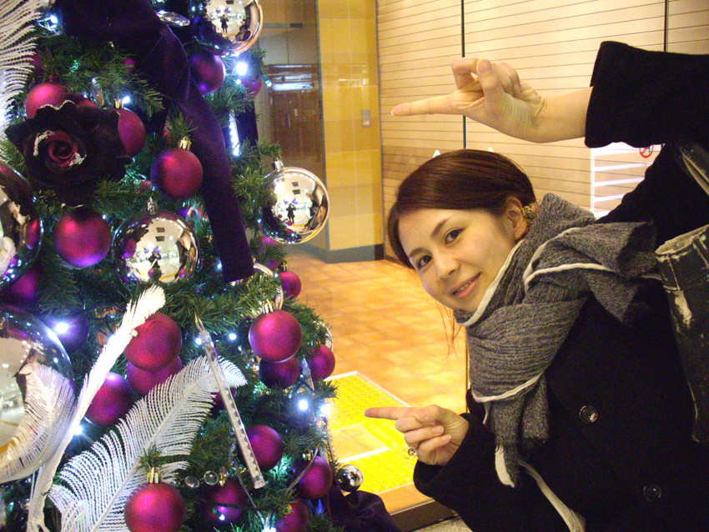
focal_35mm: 37
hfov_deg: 50.1
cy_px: 266
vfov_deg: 38.7
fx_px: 758
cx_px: 354
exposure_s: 1/30
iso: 400
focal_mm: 6.2
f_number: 2.8
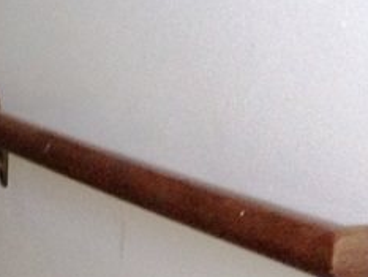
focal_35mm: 145
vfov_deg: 9.6
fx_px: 1542
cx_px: -400
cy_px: -258
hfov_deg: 11.9
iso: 320
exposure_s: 1/20
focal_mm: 4.13
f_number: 2.4
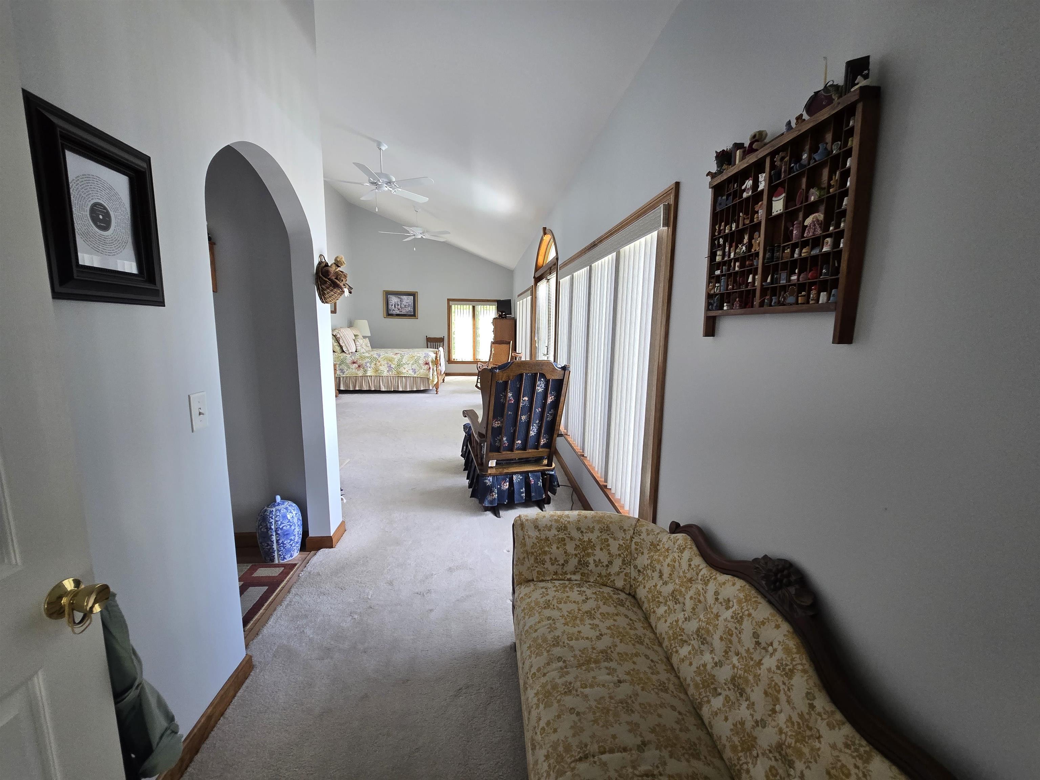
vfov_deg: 89.9
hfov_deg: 106.2
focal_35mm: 13
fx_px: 391
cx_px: 520
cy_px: 390
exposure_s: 1/60
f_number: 2.2
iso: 200
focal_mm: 2.2
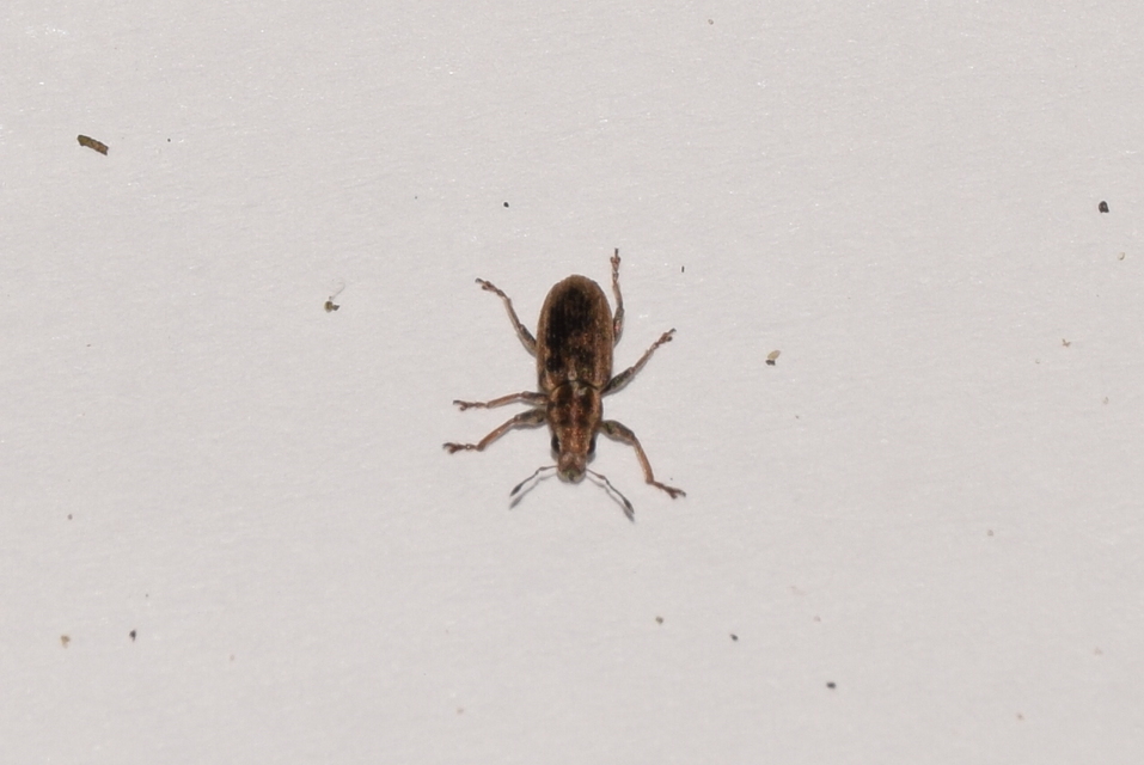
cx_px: 572
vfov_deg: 6.6
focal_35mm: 210
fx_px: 6679
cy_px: 382
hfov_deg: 9.8
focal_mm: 140
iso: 100
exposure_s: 1/200
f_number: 16
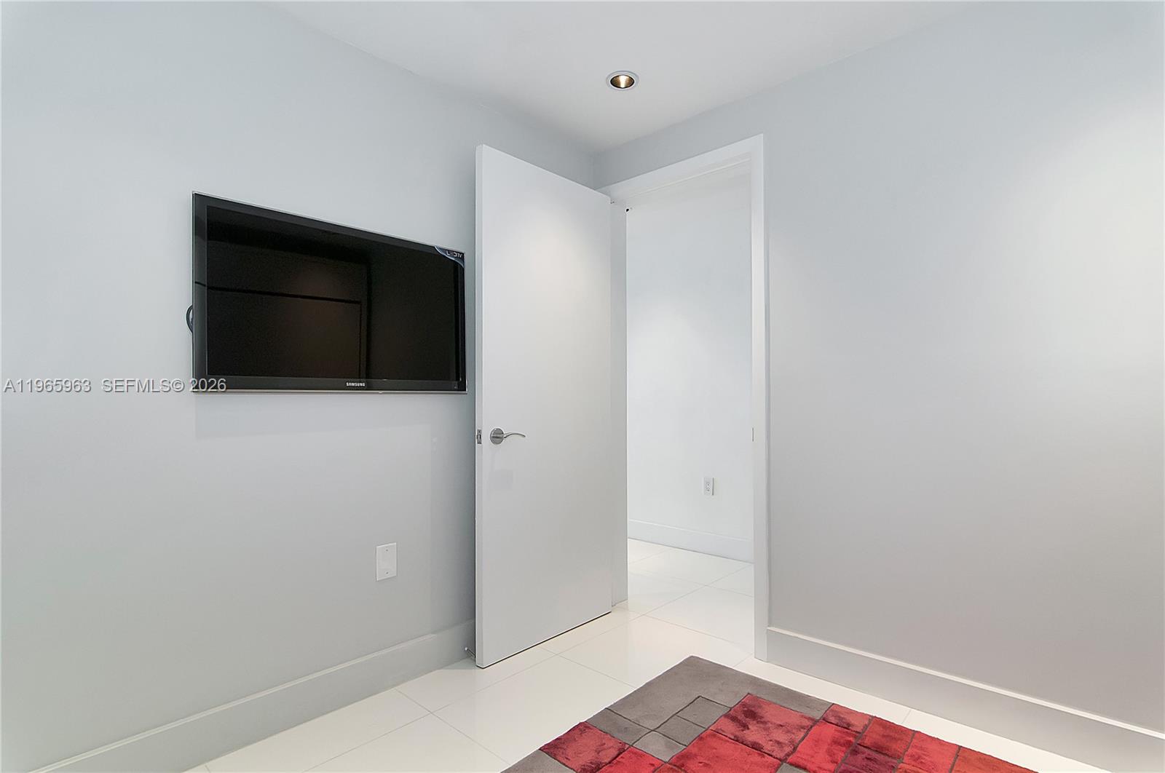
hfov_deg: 95.1
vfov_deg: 71.9
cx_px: 582
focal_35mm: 16
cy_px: 386
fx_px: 533
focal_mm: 11
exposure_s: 1/40
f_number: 4.5
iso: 400
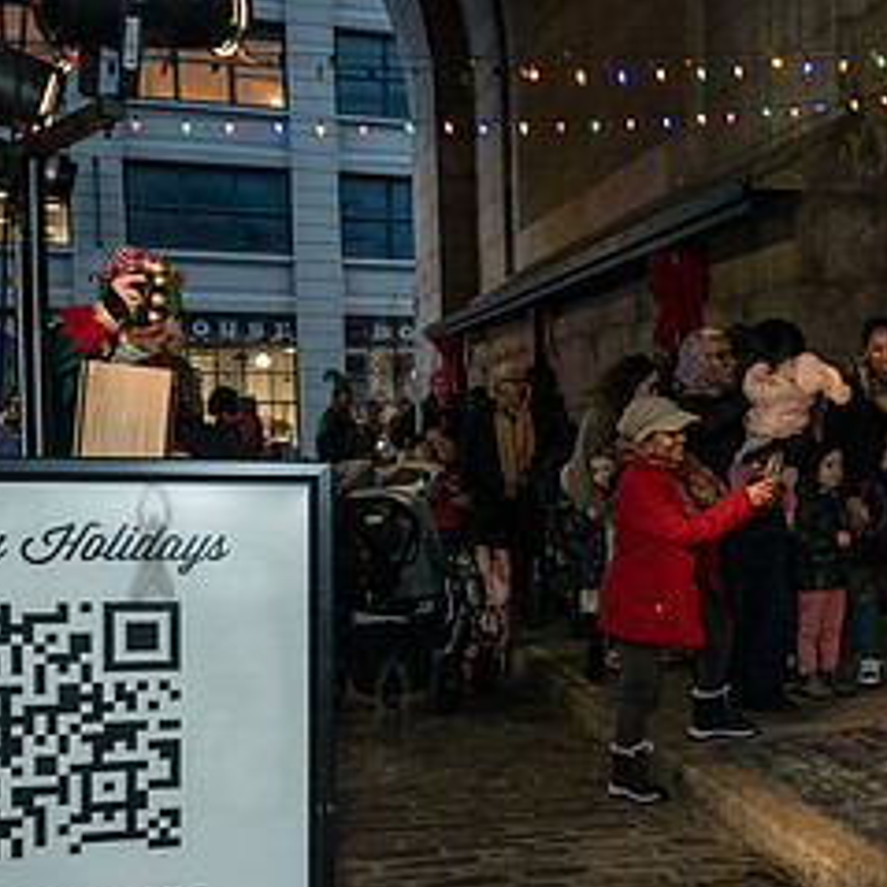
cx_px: 868
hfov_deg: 31.7
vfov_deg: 33.9
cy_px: 536
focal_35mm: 50
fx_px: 1450
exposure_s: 1/200
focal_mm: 24
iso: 4000
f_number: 4.5
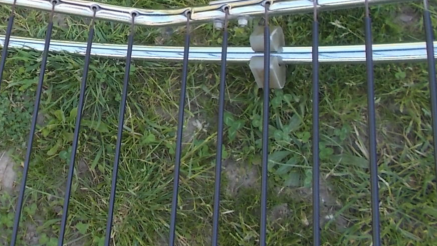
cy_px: -43
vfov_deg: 21.5
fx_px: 602
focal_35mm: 52
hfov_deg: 37.5
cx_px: 52
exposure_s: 1/100
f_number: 3.2
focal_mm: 4.6
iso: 80
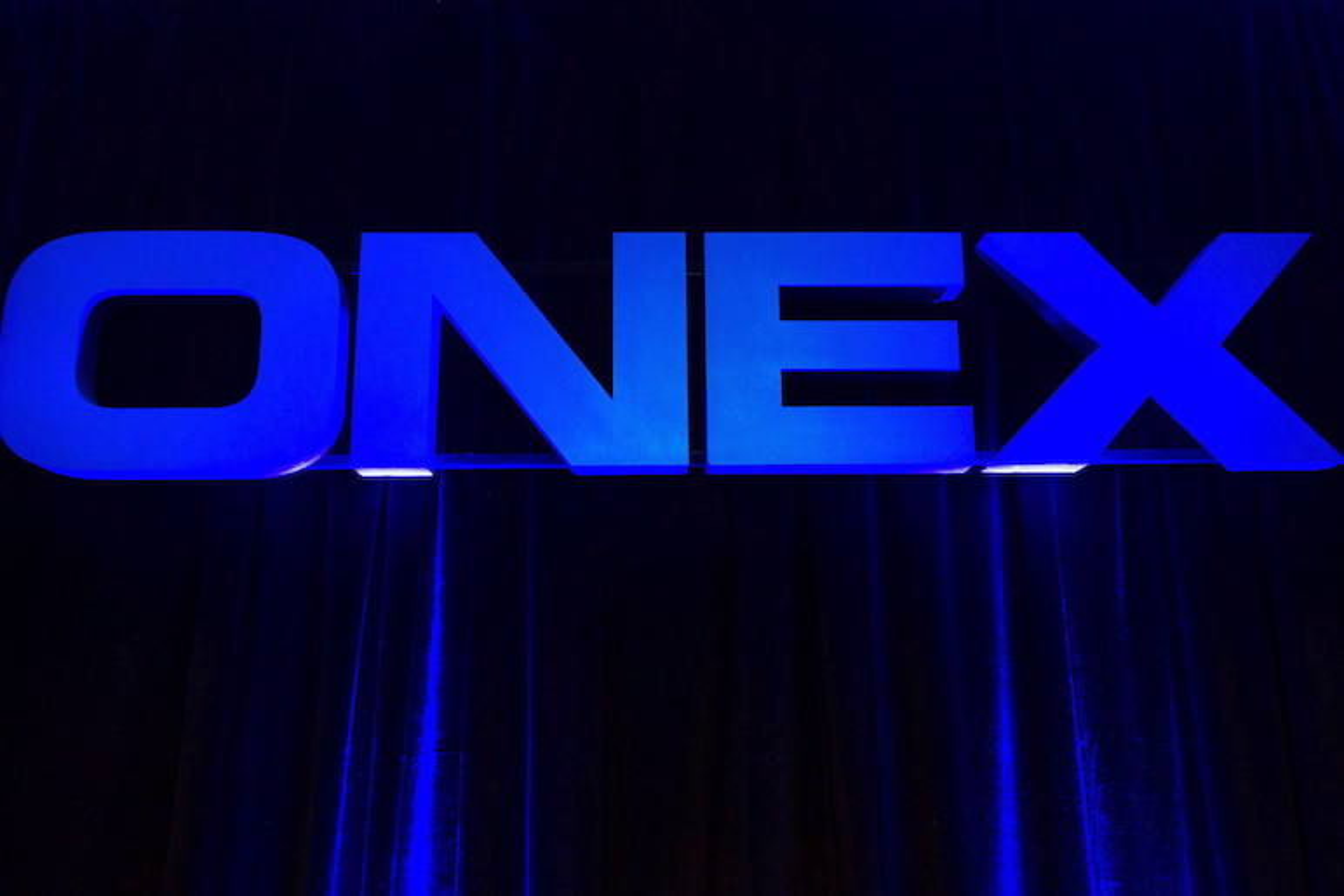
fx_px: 1195
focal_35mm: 32
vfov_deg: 41.1
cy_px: 448
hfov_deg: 58.7
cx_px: 672
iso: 2000
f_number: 4
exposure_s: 1/100
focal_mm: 32
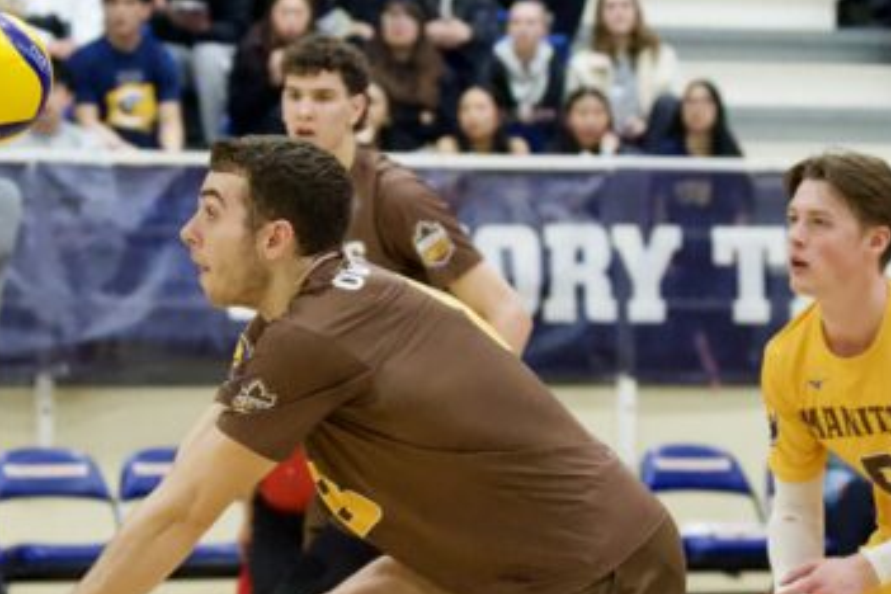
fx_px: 3786
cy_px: 442
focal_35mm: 153
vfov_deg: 9.0
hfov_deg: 13.4
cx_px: 416
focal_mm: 70
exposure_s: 1/2000
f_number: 2.8
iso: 10000
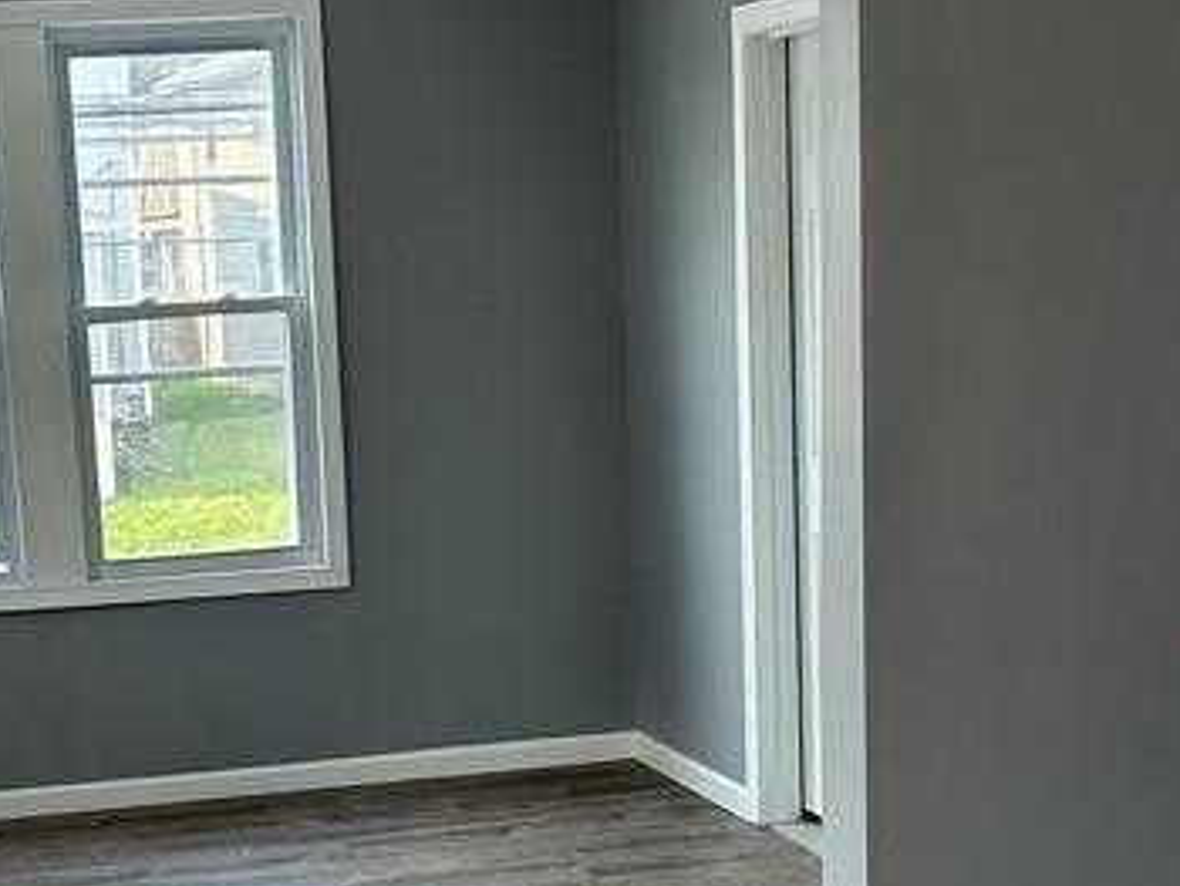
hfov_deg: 25.2
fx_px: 2592
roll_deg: +3.9
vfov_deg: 19.0
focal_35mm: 76
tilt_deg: -12.0
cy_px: 829
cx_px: 253
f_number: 1.5
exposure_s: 1/245
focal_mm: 5.7
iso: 50
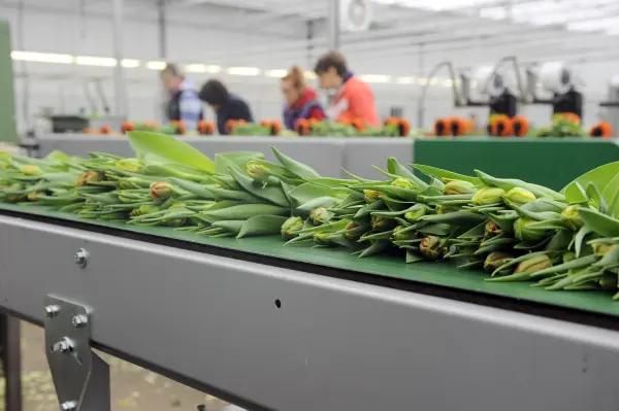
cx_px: 310
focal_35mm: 48
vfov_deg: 28.0
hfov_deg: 41.1
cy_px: 206
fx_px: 825
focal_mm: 48
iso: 500
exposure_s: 1/160
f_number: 5.6
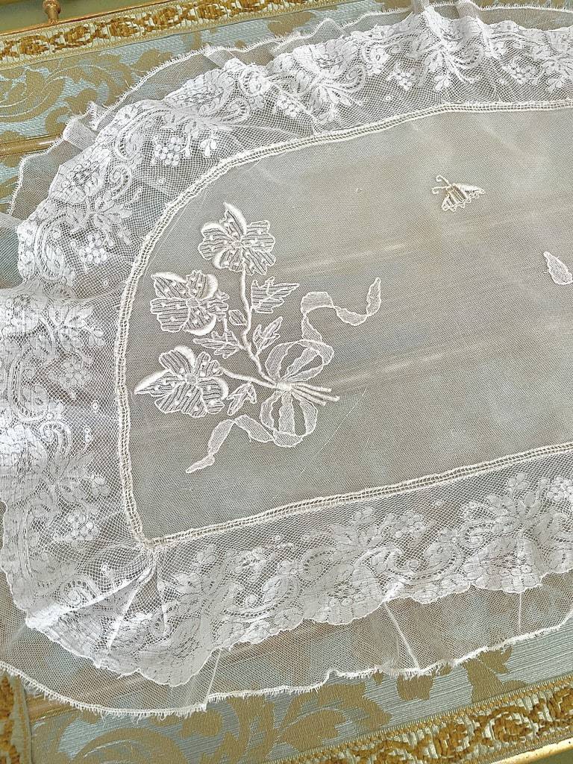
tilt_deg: -74.1
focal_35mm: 26
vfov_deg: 67.3
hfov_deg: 53.1
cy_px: 382
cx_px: 286
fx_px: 574
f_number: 1.6
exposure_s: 1/79
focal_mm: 4.2
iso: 125
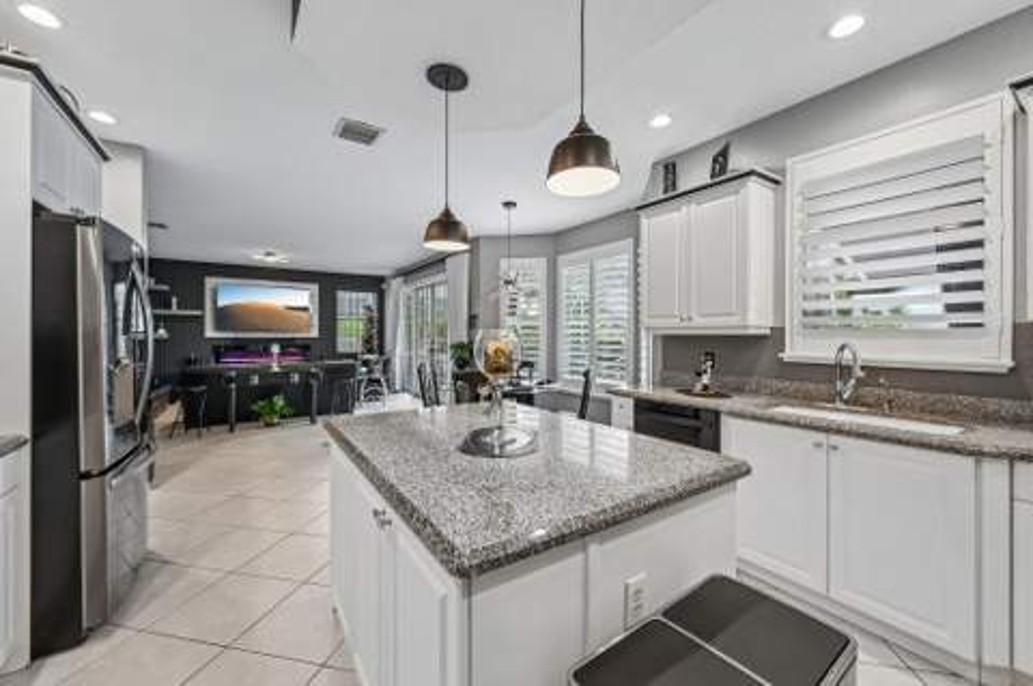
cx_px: 516
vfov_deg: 81.1
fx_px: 401
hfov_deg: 104.3
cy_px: 343
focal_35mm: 14
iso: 2500
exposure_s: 1/200
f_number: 8
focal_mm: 14
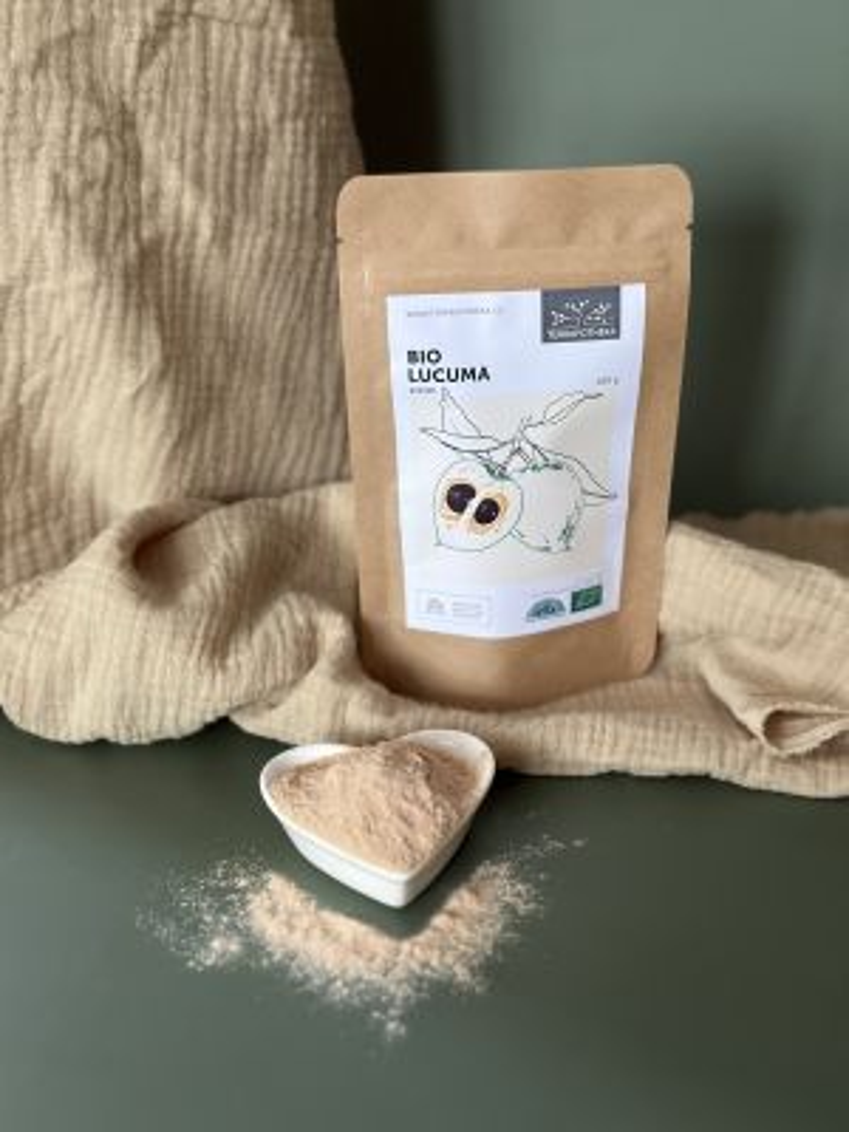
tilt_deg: -28.5
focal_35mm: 48
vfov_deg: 39.7
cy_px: 566
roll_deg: +1.8
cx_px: 424
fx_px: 1570
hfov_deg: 30.3
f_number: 1.78
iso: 125
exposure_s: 1/60
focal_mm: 6.86
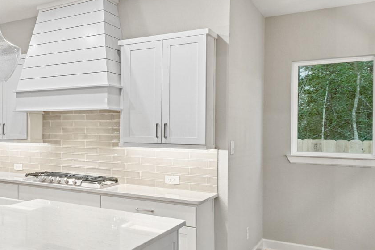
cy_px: 121
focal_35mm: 39
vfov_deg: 34.2
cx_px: -79
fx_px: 406
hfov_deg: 37.1
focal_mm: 16
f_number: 9
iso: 100
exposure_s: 1/5
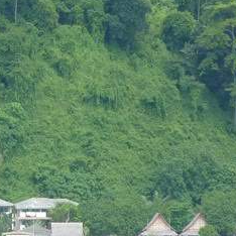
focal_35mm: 432
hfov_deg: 4.0
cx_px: -43
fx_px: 3332
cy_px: 72
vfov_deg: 4.1
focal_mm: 19.5
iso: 80
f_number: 4.4
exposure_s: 1/160
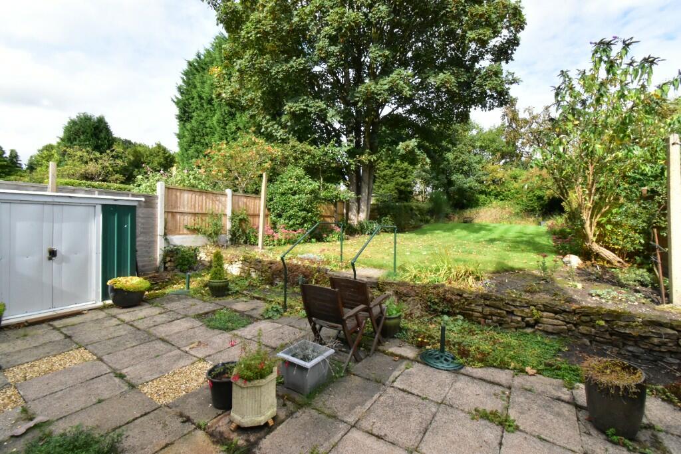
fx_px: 284
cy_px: 227
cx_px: 340
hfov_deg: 100.4
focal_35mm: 15
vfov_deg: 77.3
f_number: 22
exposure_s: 1/200
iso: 2200
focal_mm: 10
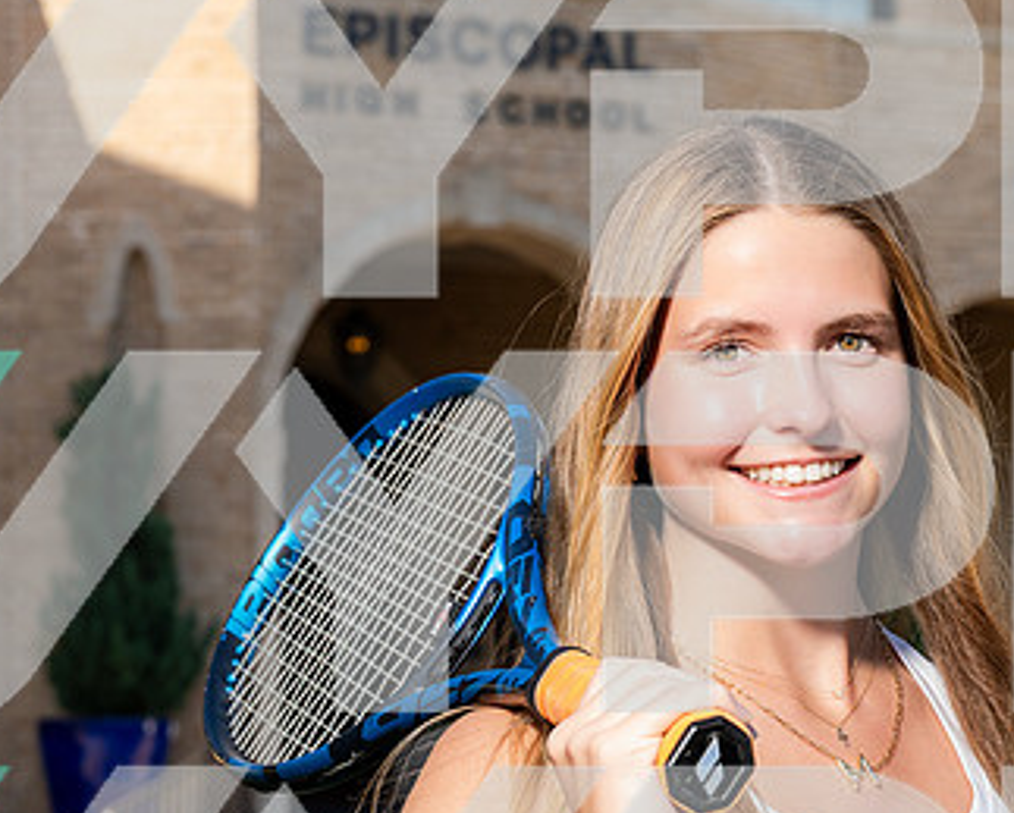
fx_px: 3244
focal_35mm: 108
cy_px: 508
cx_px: 491
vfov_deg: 14.3
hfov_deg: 17.8
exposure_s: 1/250
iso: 250
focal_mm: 48
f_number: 5.6
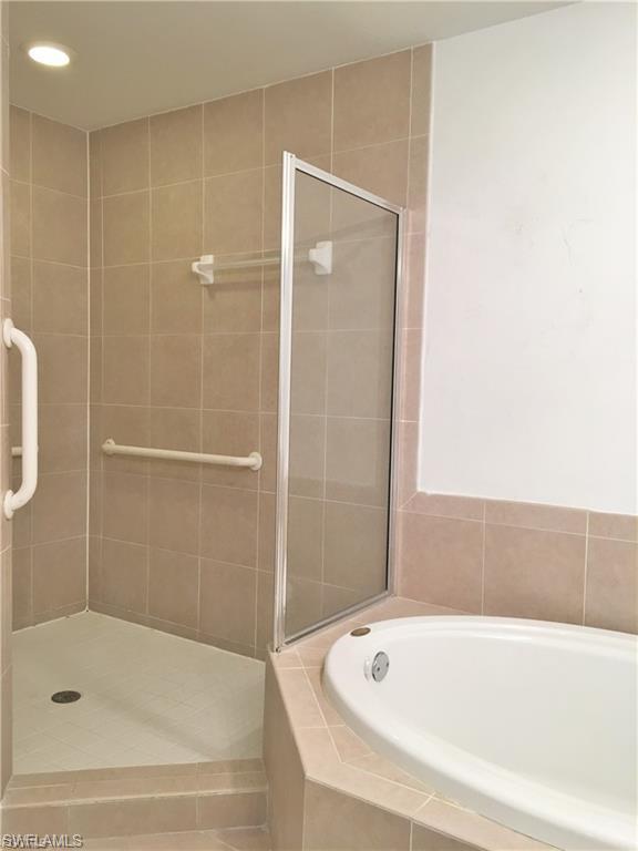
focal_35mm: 29
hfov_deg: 48.2
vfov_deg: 61.7
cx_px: 319
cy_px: 426
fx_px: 713
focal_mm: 4.15
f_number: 2.2
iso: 80
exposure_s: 1/30
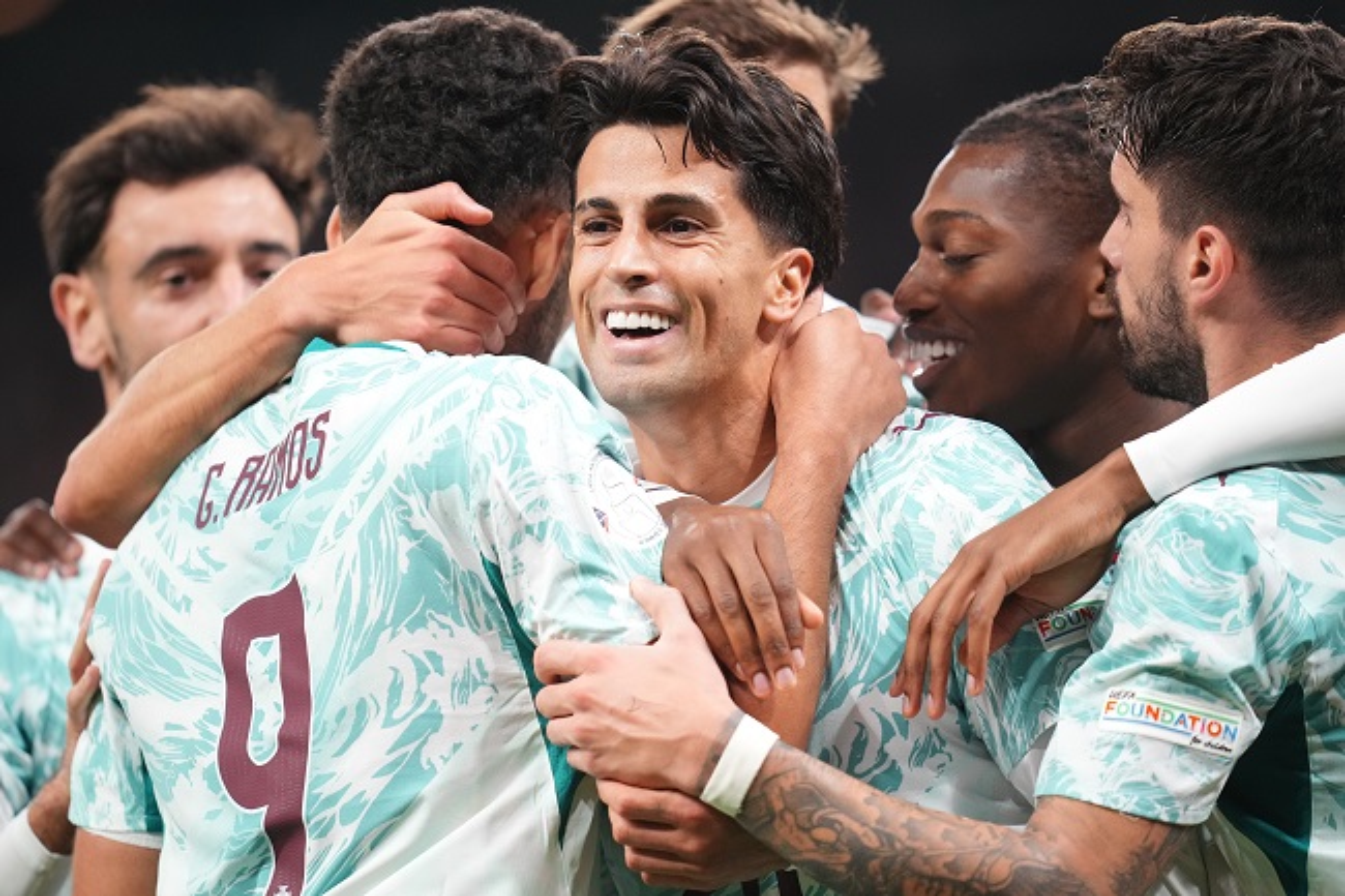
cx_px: 672
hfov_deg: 5.2
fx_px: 14940
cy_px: 448
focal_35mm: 400
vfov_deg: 3.4
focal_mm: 400
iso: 4000
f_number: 2.8
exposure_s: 1/1250
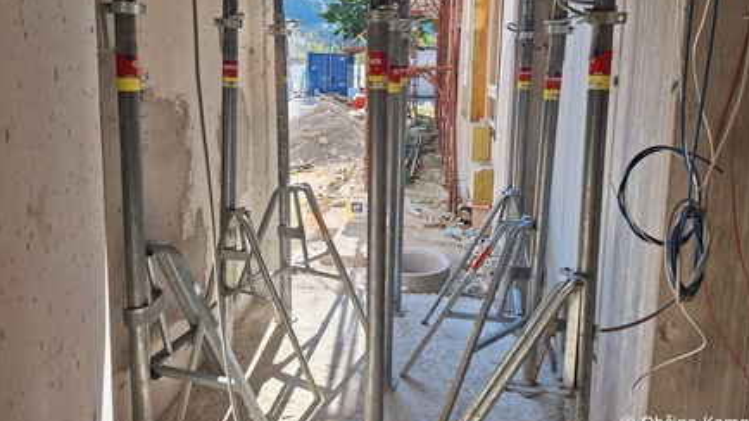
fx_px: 516
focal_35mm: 26
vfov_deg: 43.8
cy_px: 145
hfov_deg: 71.9
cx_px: 385
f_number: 1.8
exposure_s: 1/897
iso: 40
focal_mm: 5.54
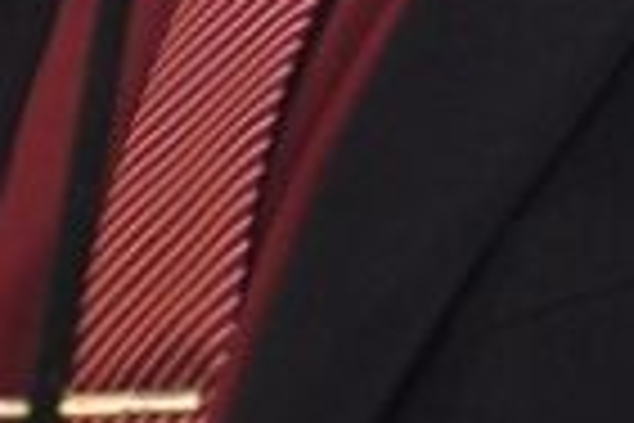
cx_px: -396
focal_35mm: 310
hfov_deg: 6.5
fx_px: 5459
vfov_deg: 4.4
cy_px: -360
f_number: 4.5
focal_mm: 38
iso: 400
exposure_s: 1/200
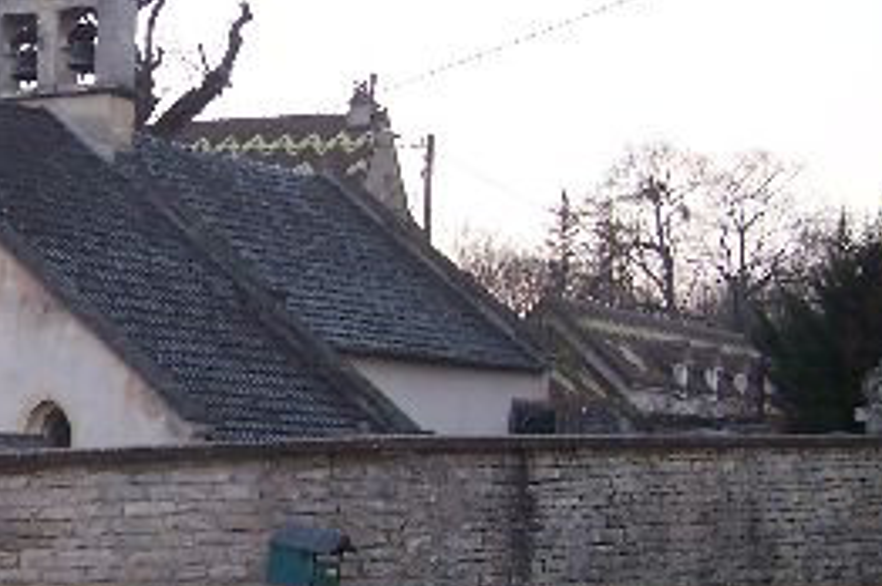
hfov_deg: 22.4
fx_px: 2129
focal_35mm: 87
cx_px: -37
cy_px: 340
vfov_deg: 15.7
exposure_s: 1/30
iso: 80
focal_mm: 6.3
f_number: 2.8
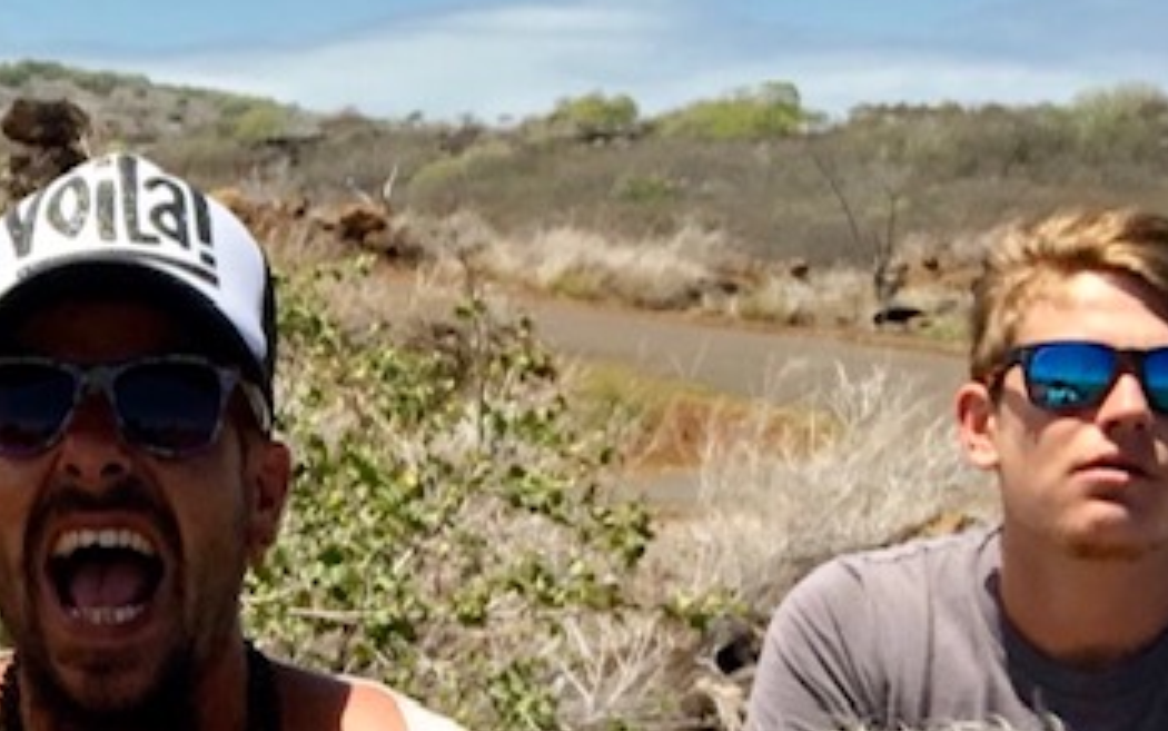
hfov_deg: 16.0
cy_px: 714
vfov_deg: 10.5
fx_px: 3948
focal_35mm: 124
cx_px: -354
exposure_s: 1/683
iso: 20
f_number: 2.2
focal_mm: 2.87
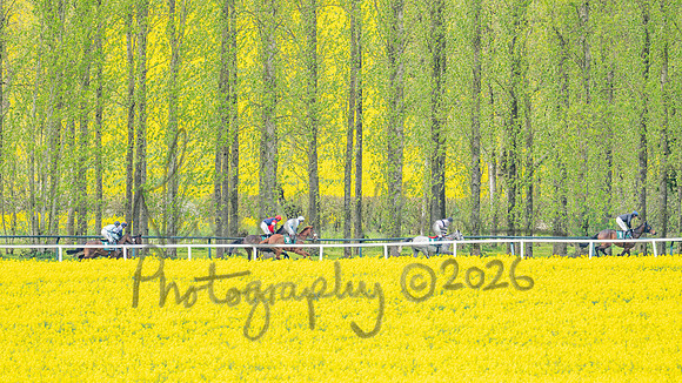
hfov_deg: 3.2
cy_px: 155
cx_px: 319
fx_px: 12134
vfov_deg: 1.8
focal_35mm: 671
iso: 400
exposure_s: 1/1000
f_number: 4.5
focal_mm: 400
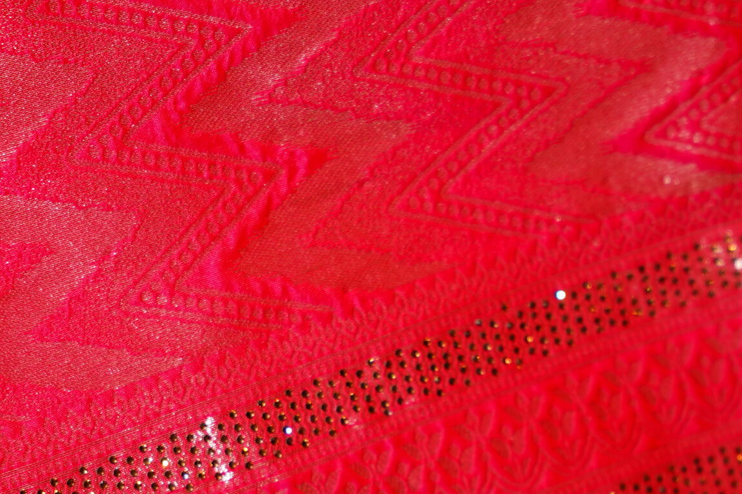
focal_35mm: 233
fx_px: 4801
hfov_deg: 8.8
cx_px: 269
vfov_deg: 5.9
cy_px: 478
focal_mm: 70
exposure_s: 1/200
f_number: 2.8
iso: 400
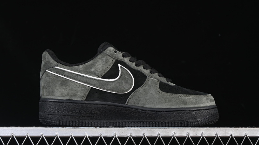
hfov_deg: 26.9
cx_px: 130
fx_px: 543
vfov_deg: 15.3
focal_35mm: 79
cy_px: 73
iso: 160
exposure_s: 1/60
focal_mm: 50
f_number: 6.3
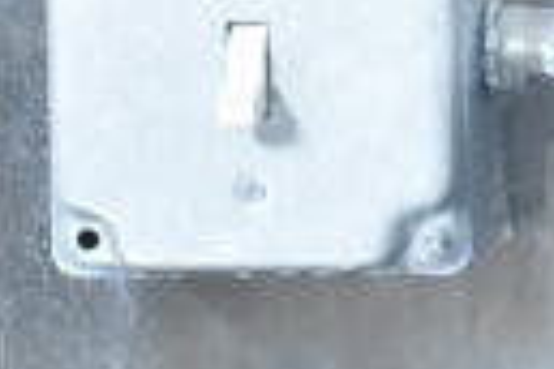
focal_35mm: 219
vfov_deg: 6.2
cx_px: 1026
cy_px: 6
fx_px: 3375
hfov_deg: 8.9
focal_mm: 31
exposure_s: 1/50
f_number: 4.2
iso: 5000
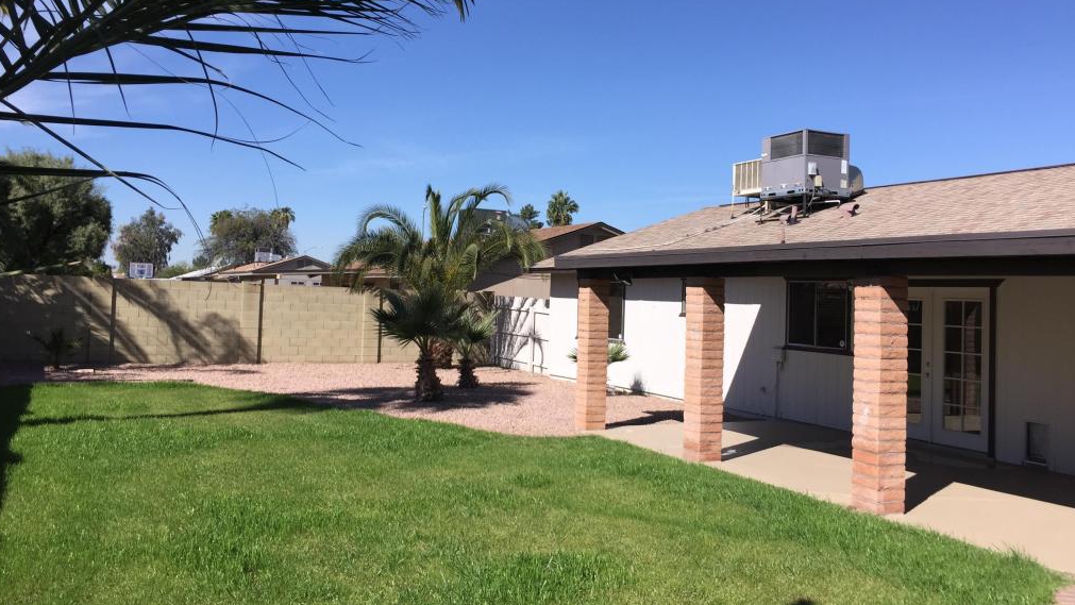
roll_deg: -2.2
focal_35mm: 32
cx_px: 534
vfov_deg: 36.6
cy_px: 262
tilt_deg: +1.5
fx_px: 912
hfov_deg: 61.0
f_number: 2.2
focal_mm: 4.15
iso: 32
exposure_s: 1/2198
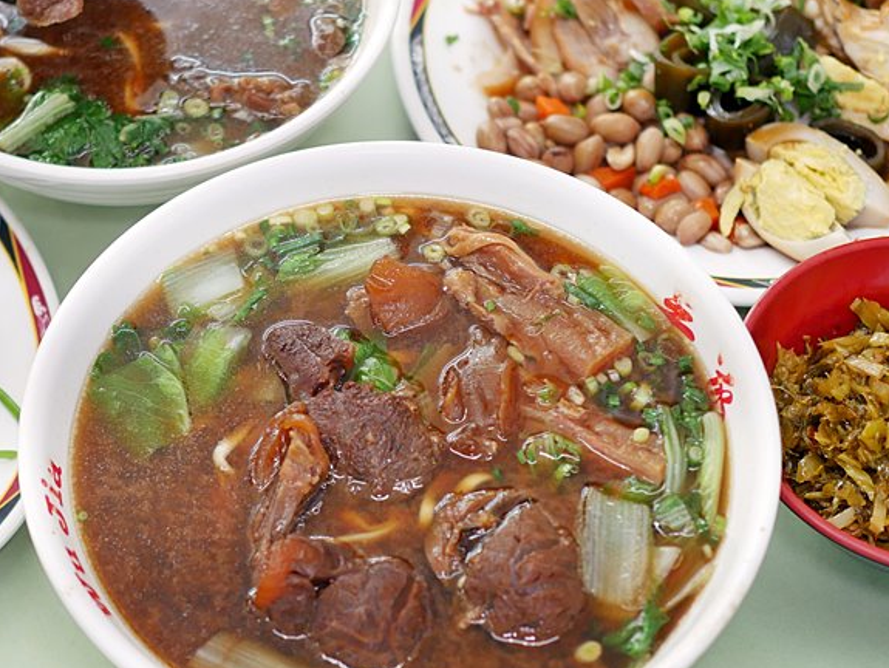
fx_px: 2236
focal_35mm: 87
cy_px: 253
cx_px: 340
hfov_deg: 22.4
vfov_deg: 17.0
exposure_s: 1/200
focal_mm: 25
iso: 200
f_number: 1.8
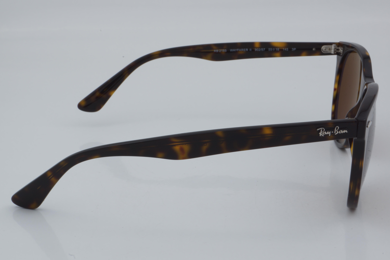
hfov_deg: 27.0
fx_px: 812
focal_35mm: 75
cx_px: 195
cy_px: 130
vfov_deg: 18.2
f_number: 32
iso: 100
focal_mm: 50
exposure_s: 1/4
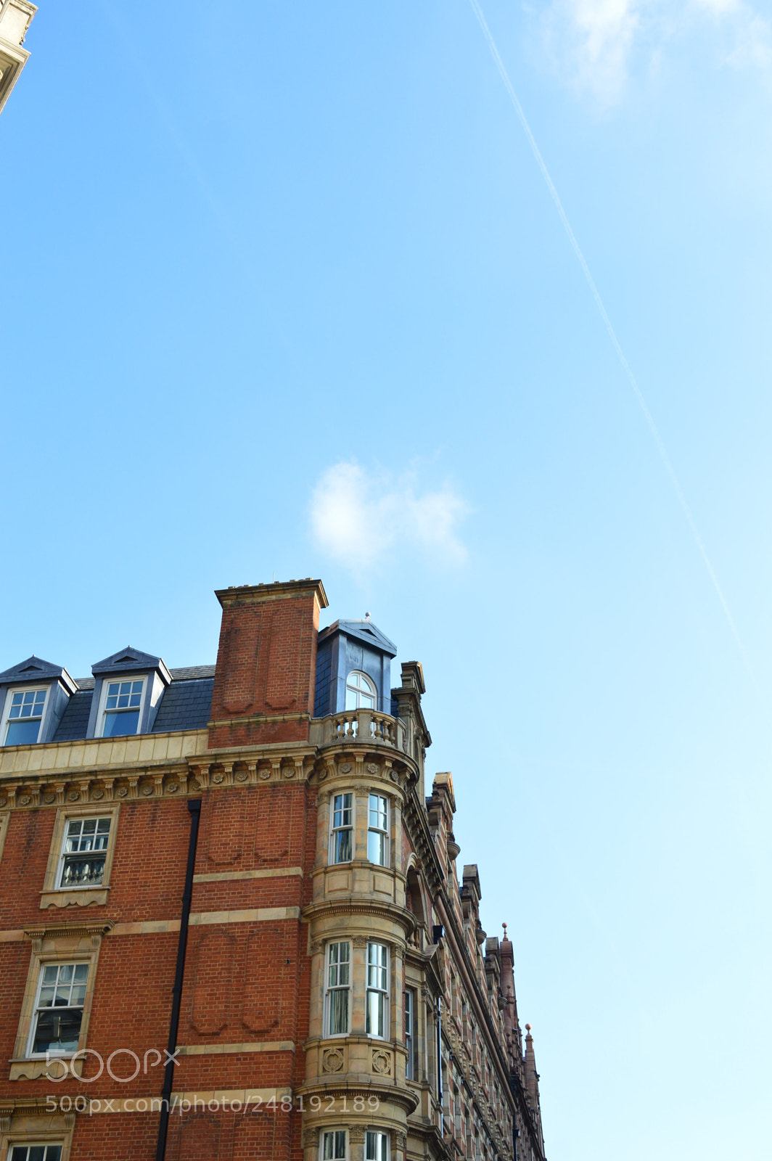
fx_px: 1208
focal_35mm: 38
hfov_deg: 35.4
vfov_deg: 51.3
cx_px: 386
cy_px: 580
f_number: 8
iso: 200
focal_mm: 25
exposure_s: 1/250
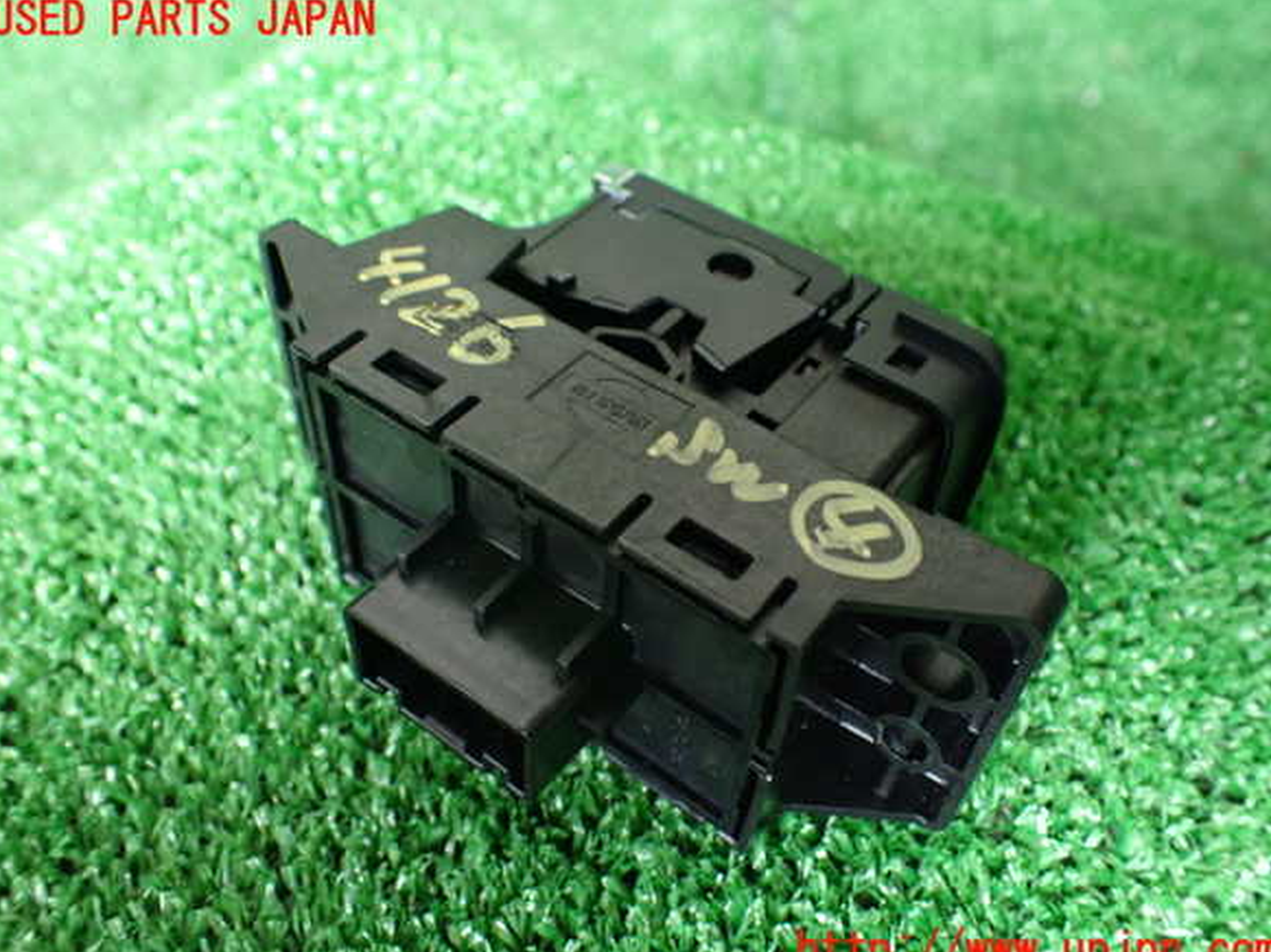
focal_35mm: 31
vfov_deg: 45.4
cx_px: 634
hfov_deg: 58.4
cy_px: 486
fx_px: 1138
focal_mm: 5.4
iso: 800
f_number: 2.3
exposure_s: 1/80
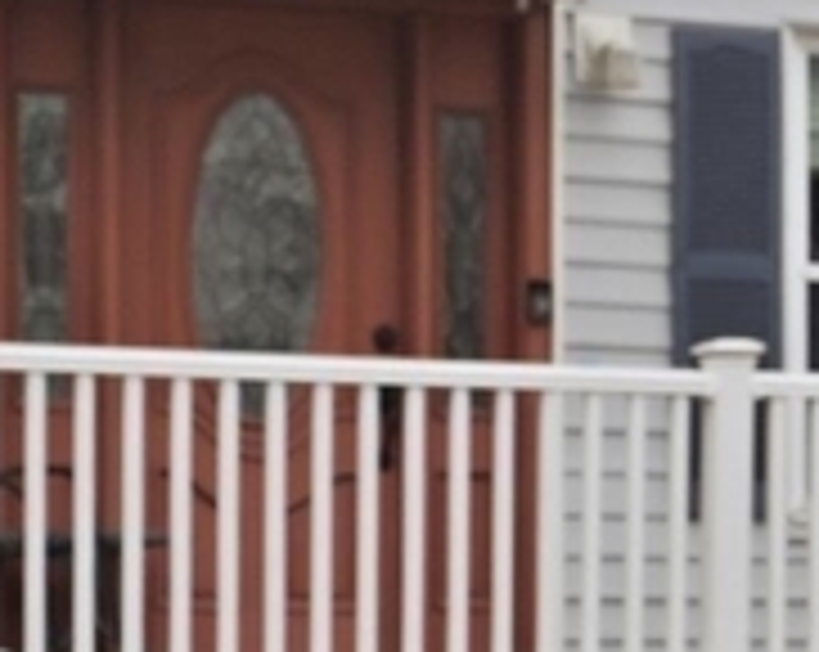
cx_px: 909
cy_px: 250
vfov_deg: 8.3
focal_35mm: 185
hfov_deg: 10.3
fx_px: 4477
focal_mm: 35
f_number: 7.1
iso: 100
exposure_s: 1/60
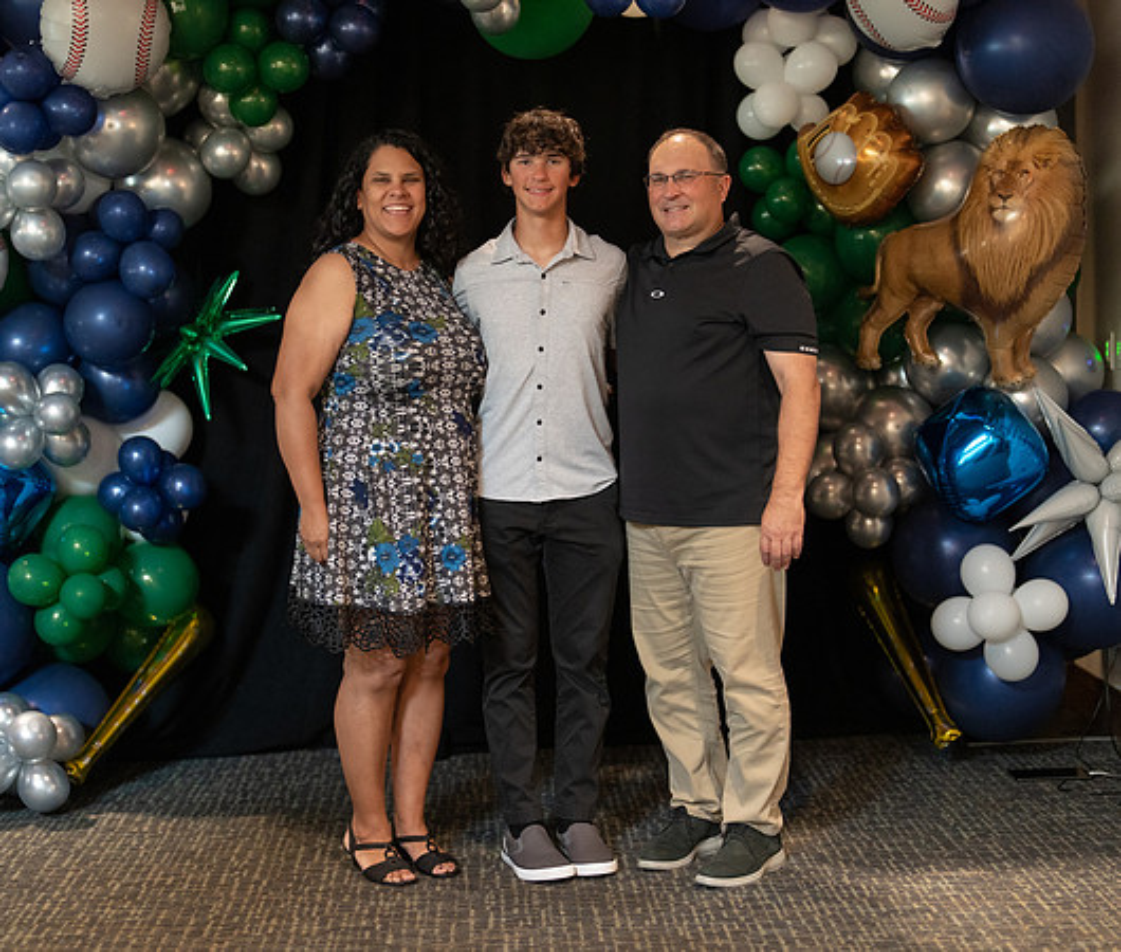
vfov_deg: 26.9
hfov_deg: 31.5
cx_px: 564
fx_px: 1987
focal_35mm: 58
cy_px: 476
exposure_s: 1/320
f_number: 1.2
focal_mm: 50
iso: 1600
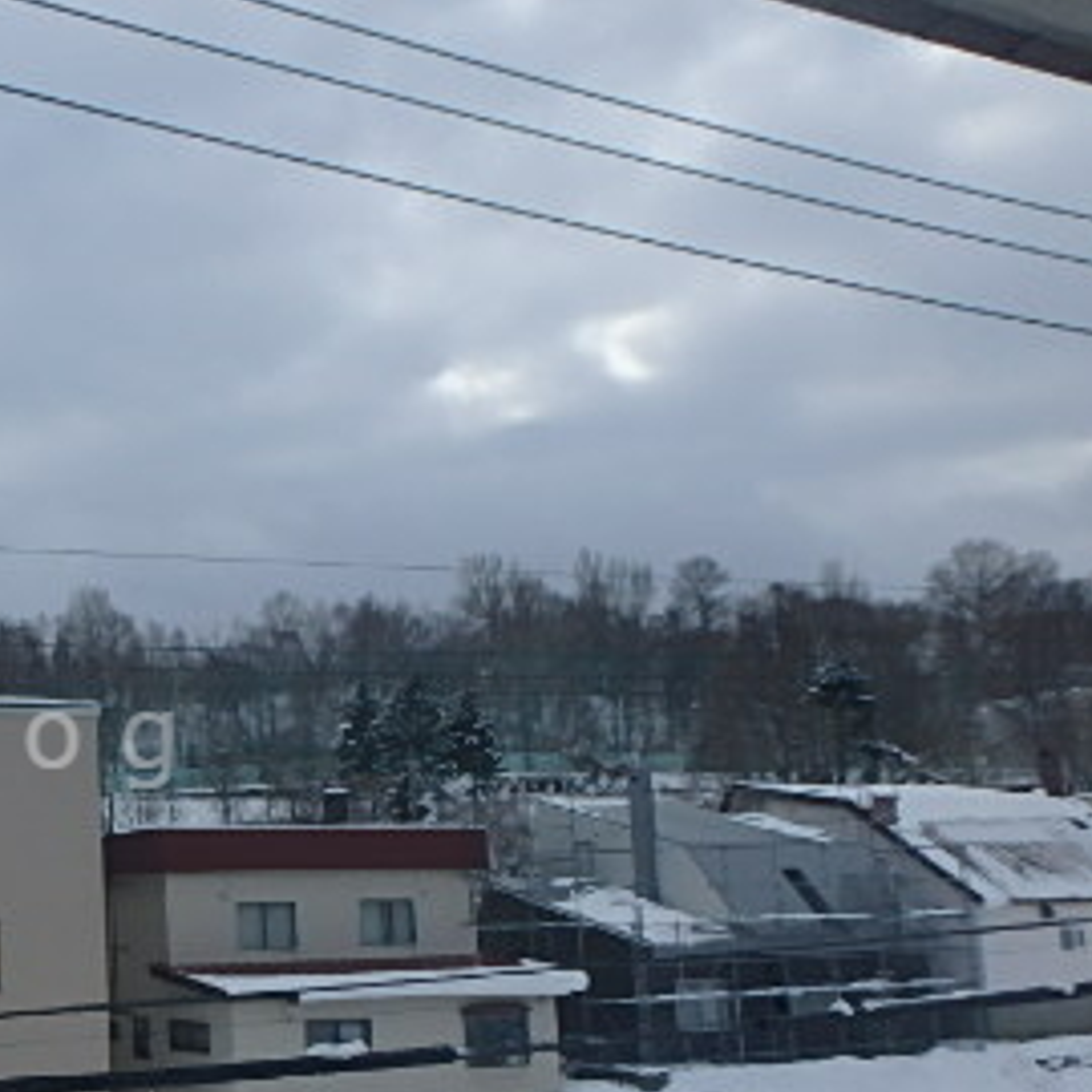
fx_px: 1570
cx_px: -81
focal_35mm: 44
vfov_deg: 37.9
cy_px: 740
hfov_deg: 33.8
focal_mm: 3.7
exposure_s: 1/640
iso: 125
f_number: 6
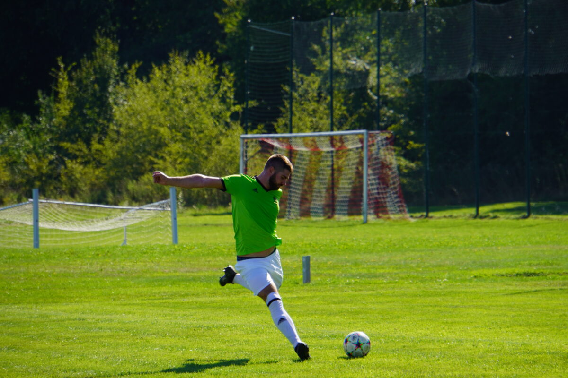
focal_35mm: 300
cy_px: 189
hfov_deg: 6.9
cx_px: 284
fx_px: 4733
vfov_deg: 4.6
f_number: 6.3
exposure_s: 1/320
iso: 125
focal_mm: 200
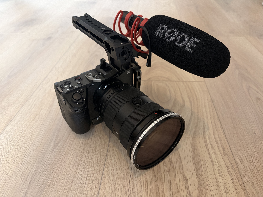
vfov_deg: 53.1
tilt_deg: -37.3
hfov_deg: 67.3
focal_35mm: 26
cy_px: 98
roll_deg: +1.9
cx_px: 132
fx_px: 198
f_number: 1.6
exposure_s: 1/40
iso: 500
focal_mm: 5.96
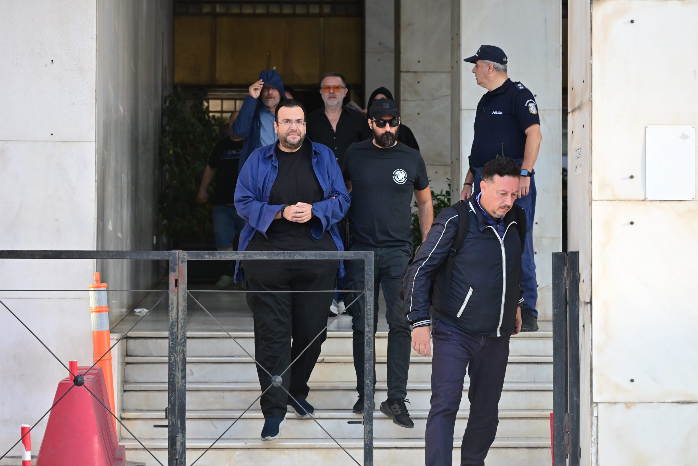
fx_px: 2327
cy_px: 233
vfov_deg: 11.4
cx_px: 349
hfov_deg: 17.1
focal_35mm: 120
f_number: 6.3
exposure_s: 1/320
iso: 1100
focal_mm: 120
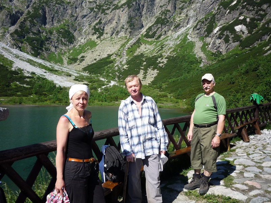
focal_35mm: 32
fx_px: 251
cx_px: 136
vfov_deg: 44.2
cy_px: 102
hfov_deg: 56.8
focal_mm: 5.2
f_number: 5
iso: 100
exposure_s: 1/400
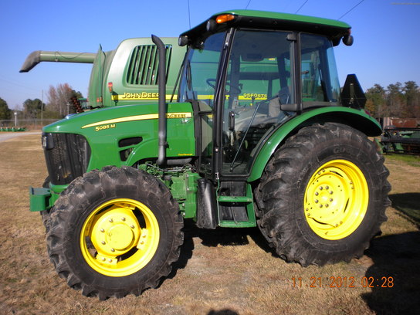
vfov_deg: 40.7
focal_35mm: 35
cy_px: 158
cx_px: 210
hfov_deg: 52.6
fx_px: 425
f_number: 4.6
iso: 80
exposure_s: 1/617
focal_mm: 6.3
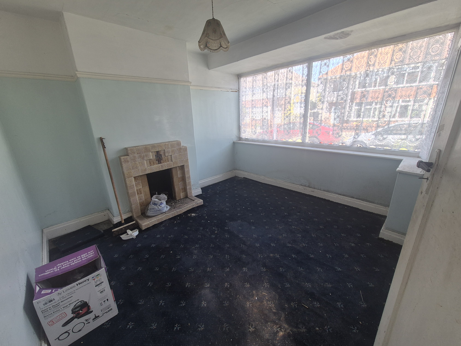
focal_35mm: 13
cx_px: 230
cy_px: 173
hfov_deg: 106.2
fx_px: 173
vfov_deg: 89.9
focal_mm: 2.2
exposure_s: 1/100
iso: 50
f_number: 2.2
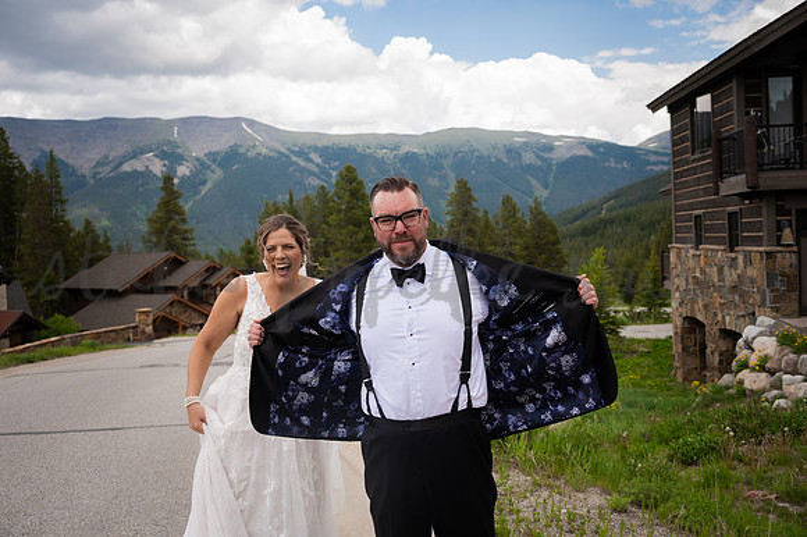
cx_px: 404
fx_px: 784
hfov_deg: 54.5
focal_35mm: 35
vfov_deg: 37.8
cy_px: 268
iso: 200
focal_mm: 35
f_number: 4.8
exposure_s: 1/800
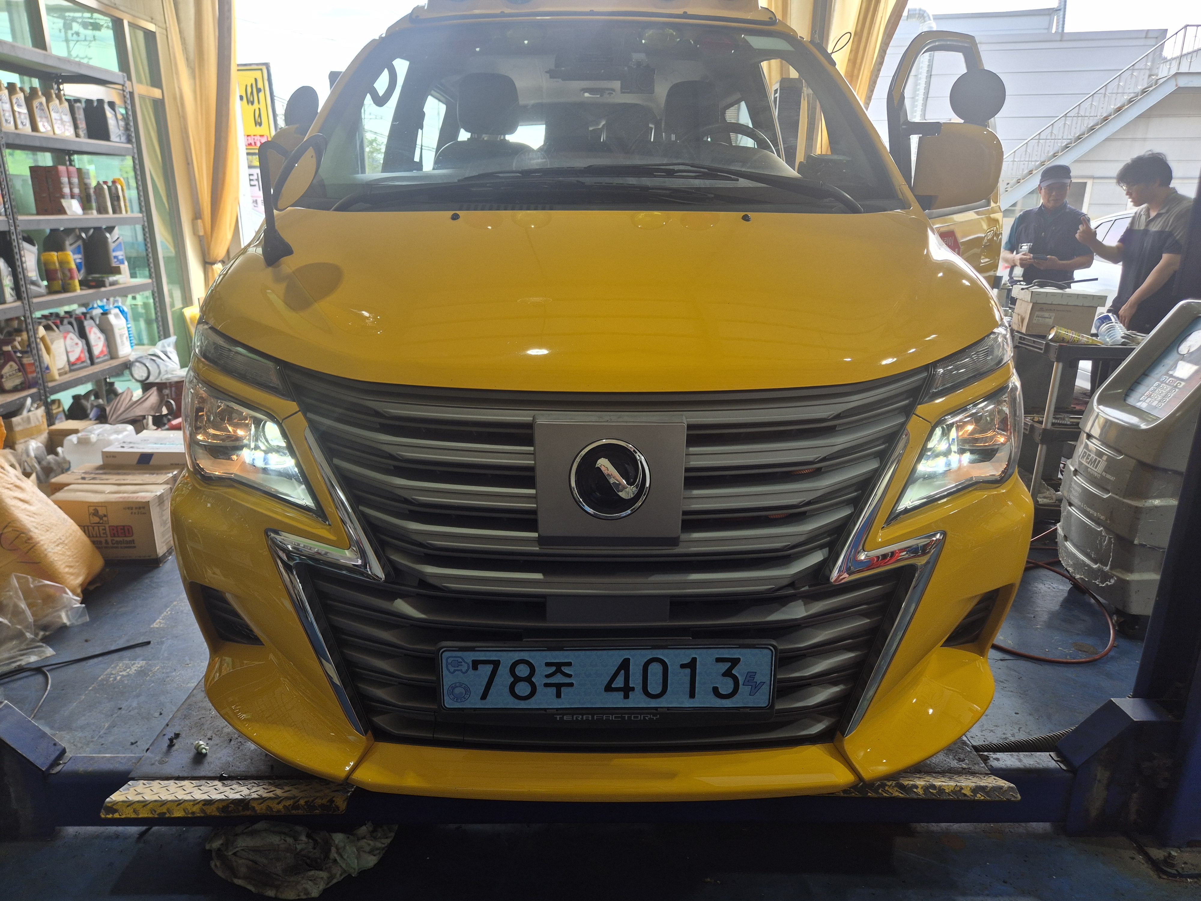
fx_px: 798
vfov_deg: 58.9
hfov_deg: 73.9
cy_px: 450
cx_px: 600
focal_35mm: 23
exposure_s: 1/120
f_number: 1.8
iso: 40
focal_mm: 5.4
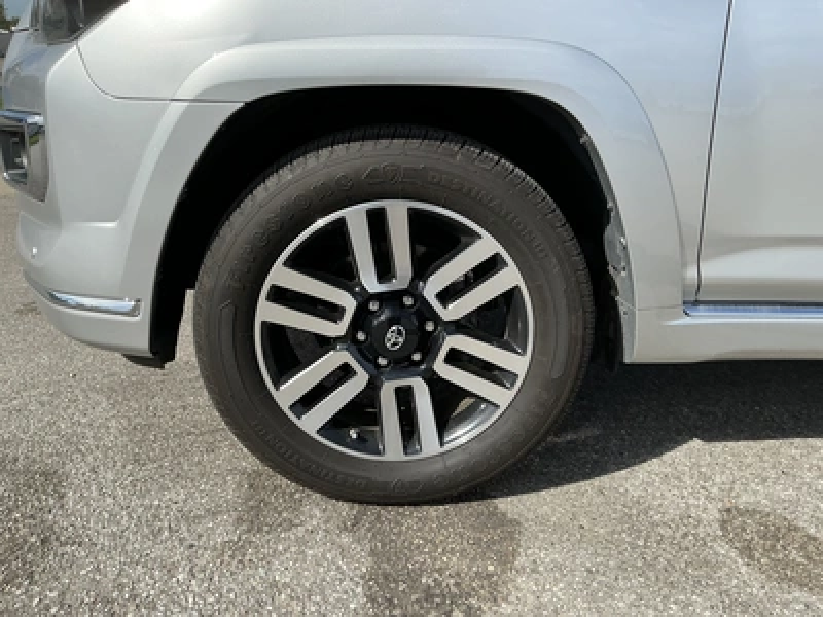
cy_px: 308
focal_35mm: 28
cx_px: 412
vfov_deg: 49.7
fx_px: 666
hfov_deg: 63.4
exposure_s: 1/1730
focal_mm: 3
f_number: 1.8
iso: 25
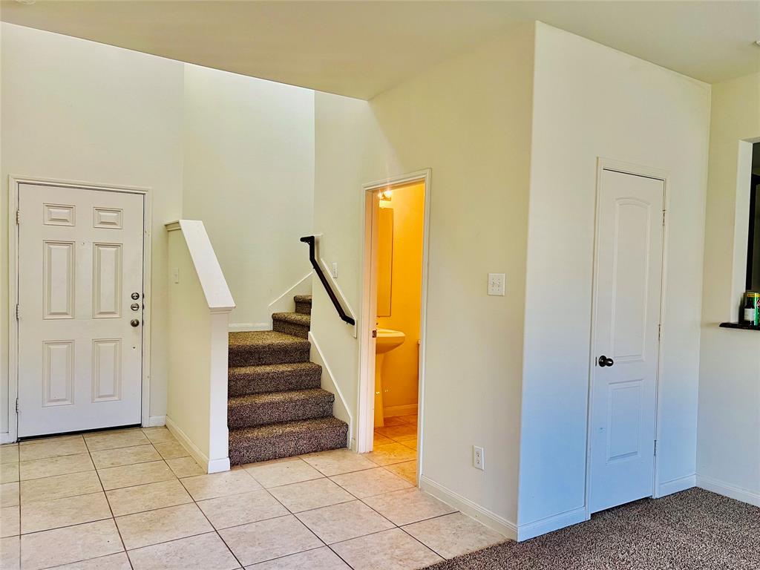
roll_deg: -1.3
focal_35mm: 26
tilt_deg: -1.7
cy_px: 285
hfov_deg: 67.3
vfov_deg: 53.1
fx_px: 571
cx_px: 380
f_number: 1.5
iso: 100
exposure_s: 1/60
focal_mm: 5.7
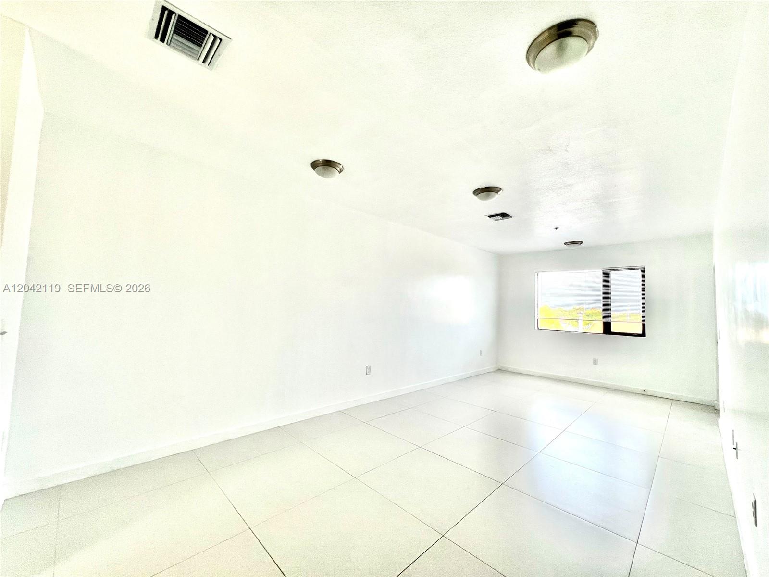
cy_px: 288
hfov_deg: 106.2
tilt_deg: +2.5
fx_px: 289
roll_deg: -2.2
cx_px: 384
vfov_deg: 89.9
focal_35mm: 13
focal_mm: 1.57
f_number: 1.8
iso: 64
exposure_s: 1/99
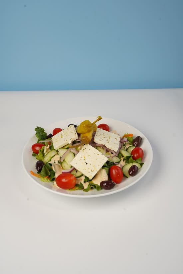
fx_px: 389
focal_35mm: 51
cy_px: 137
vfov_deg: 38.9
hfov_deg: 26.5
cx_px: 92
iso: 400
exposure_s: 1/80
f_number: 11
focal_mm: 51
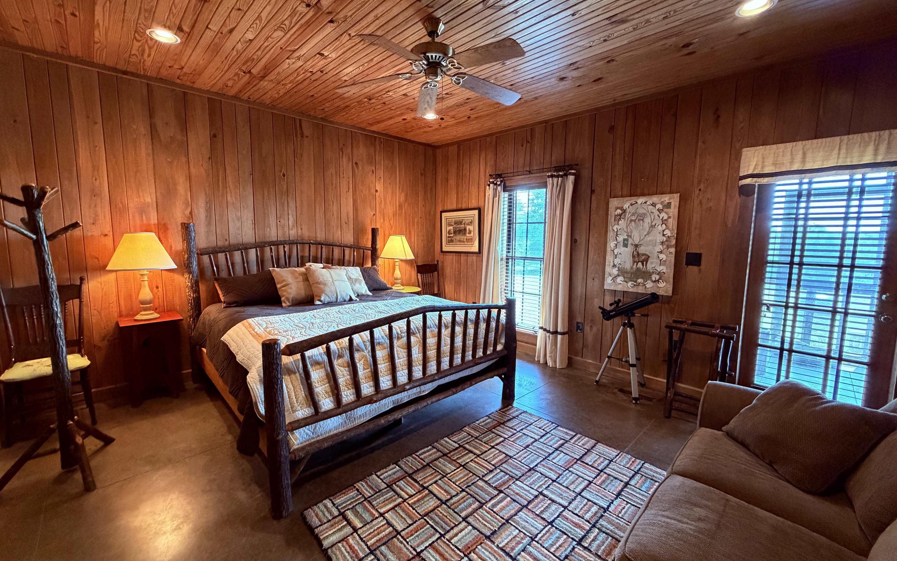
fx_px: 367
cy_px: 277
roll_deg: -0.8
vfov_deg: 74.8
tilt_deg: -5.4
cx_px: 445
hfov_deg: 101.5
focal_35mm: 15
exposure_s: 1/60
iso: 640
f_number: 2.2
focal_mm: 2.22
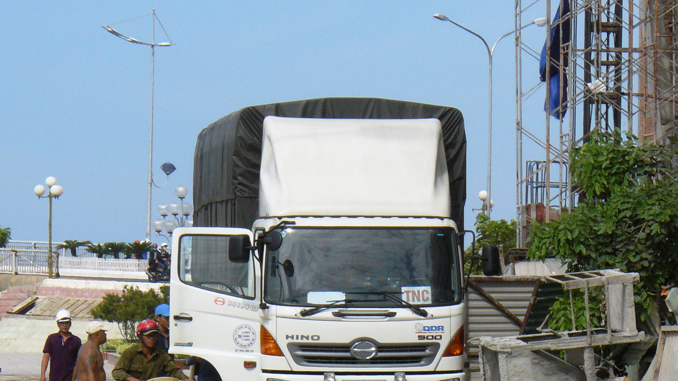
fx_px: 5897
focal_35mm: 328
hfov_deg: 6.6
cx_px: 295
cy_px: 275
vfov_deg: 3.7
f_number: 8
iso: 200
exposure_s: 1/500
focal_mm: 35.9
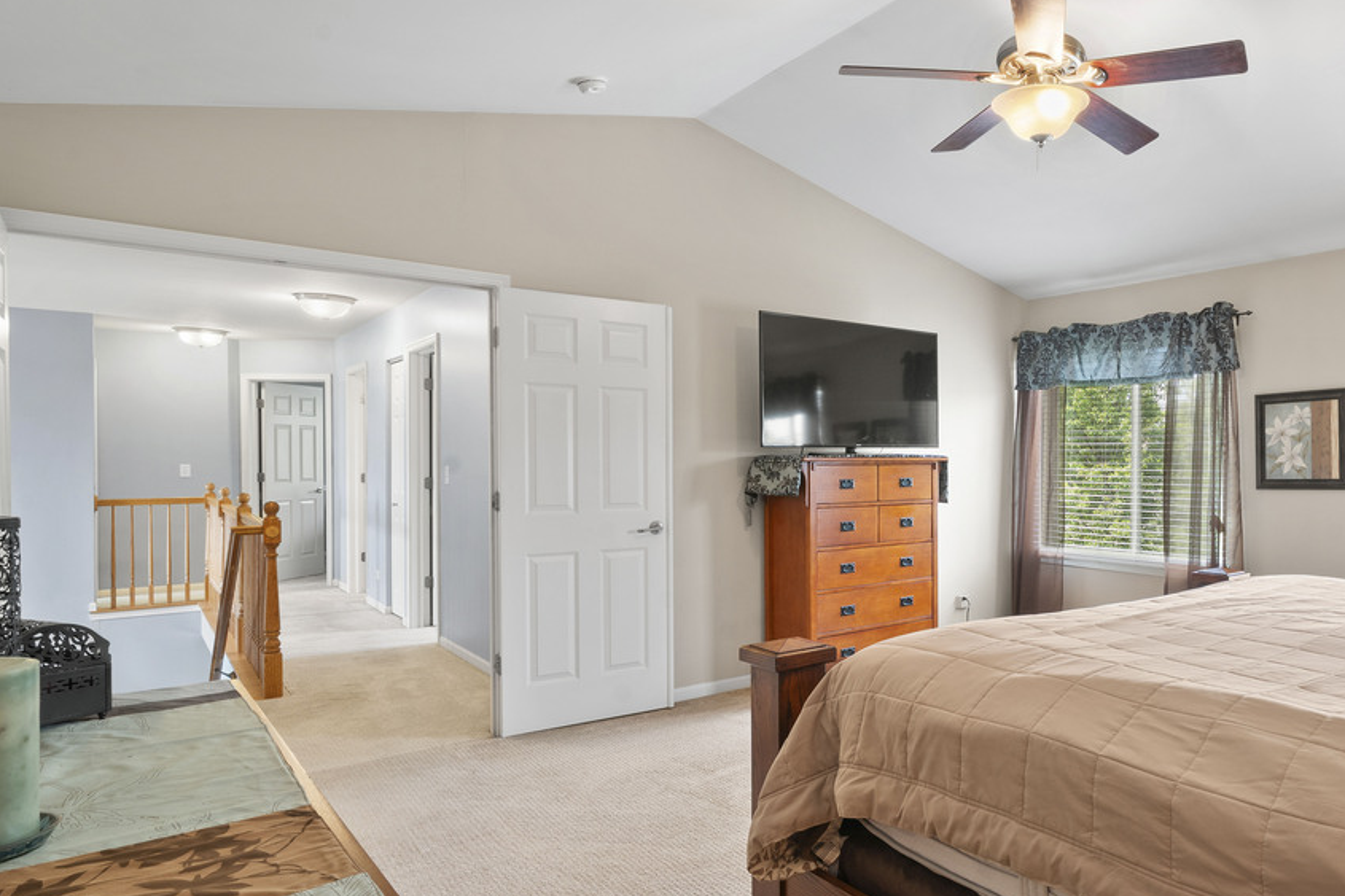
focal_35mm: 23
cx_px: 1007
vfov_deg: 55.1
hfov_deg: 71.0
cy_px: 466
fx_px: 859
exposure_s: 1.6
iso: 250
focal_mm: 12
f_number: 11
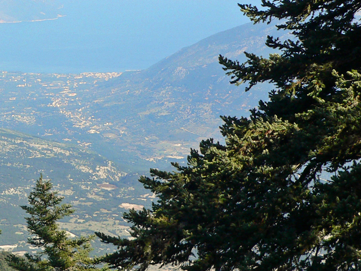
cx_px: 71
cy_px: 54
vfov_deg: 13.5
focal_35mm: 109
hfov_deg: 17.9
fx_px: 1137
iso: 80
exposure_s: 1/500
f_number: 4
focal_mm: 8.3
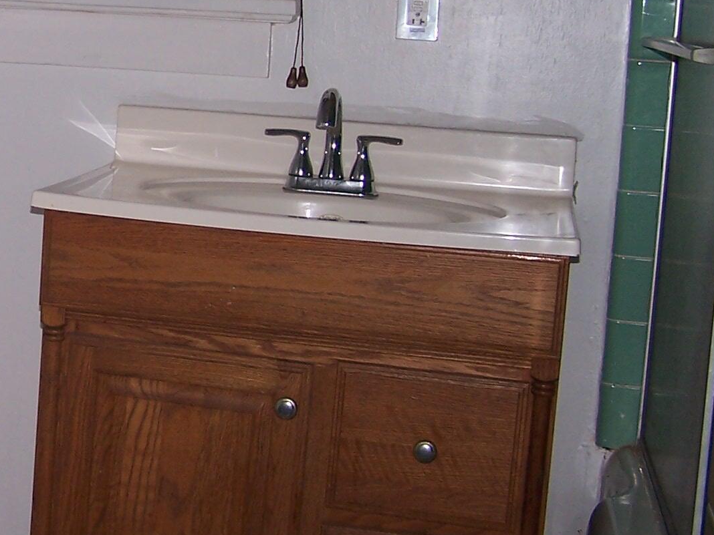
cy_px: 153
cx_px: 6
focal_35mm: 82
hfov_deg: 22.9
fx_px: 1691
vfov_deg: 17.9
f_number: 2.8
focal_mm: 6.3
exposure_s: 1/60
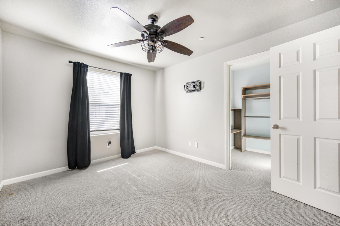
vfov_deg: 81.1
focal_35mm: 14
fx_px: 132
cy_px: 113
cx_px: 170
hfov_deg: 104.3
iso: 400
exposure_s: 1/40
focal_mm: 14
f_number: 4
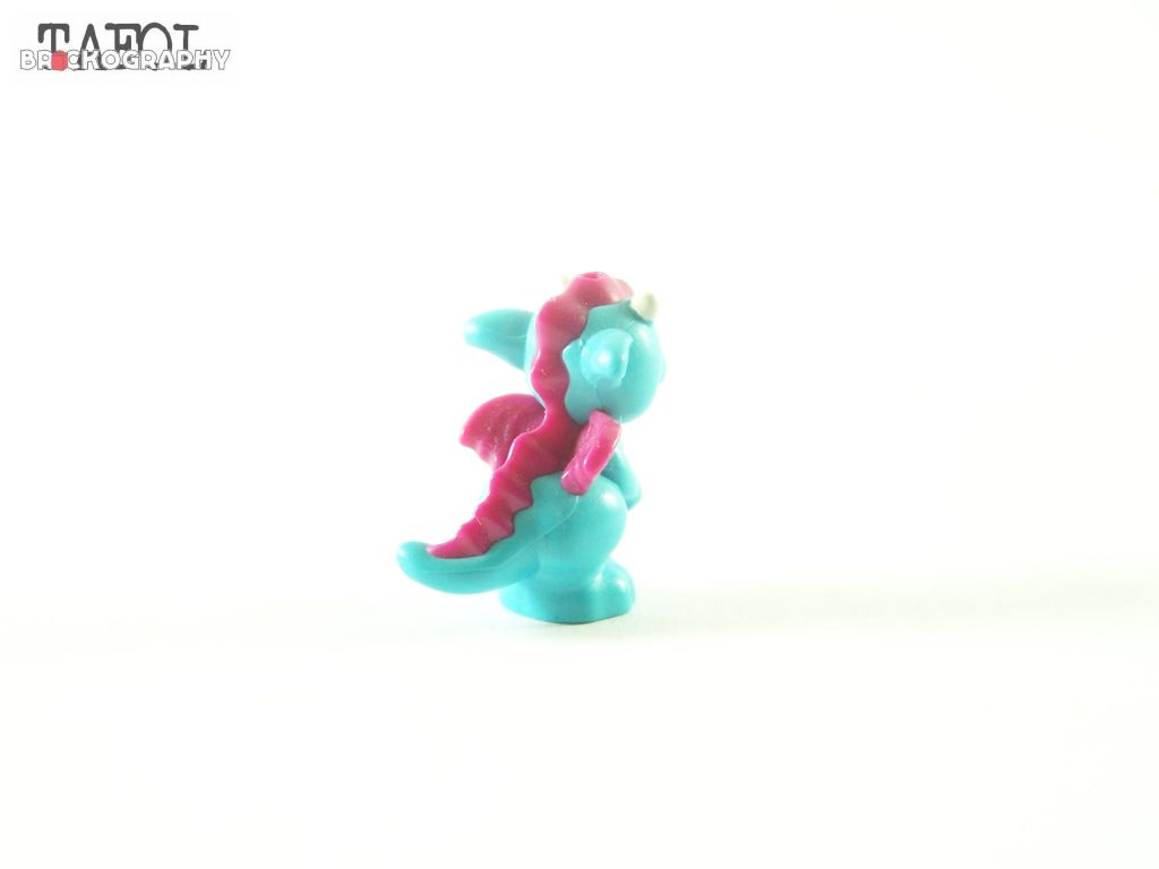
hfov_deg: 18.7
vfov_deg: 14.1
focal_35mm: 105
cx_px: 580
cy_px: 434
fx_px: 3516
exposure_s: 1/30
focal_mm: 17.5
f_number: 3.2
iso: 200
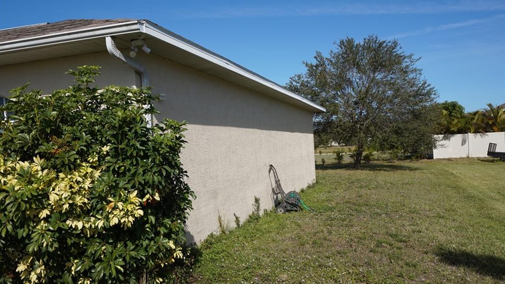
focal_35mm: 32
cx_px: 254
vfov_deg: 36.7
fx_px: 428
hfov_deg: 61.0
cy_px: 145
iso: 125
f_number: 9
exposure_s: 1/320
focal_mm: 20
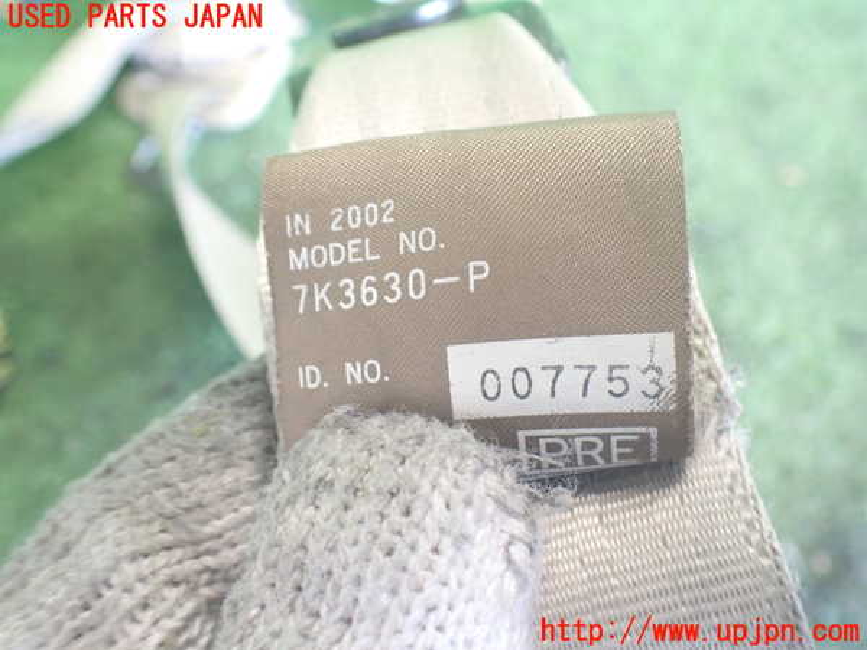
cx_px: 434
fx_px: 751
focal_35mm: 30
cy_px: 325
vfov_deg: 46.8
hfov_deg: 60.0
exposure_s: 1/50
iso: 800
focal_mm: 5.4
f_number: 2.3
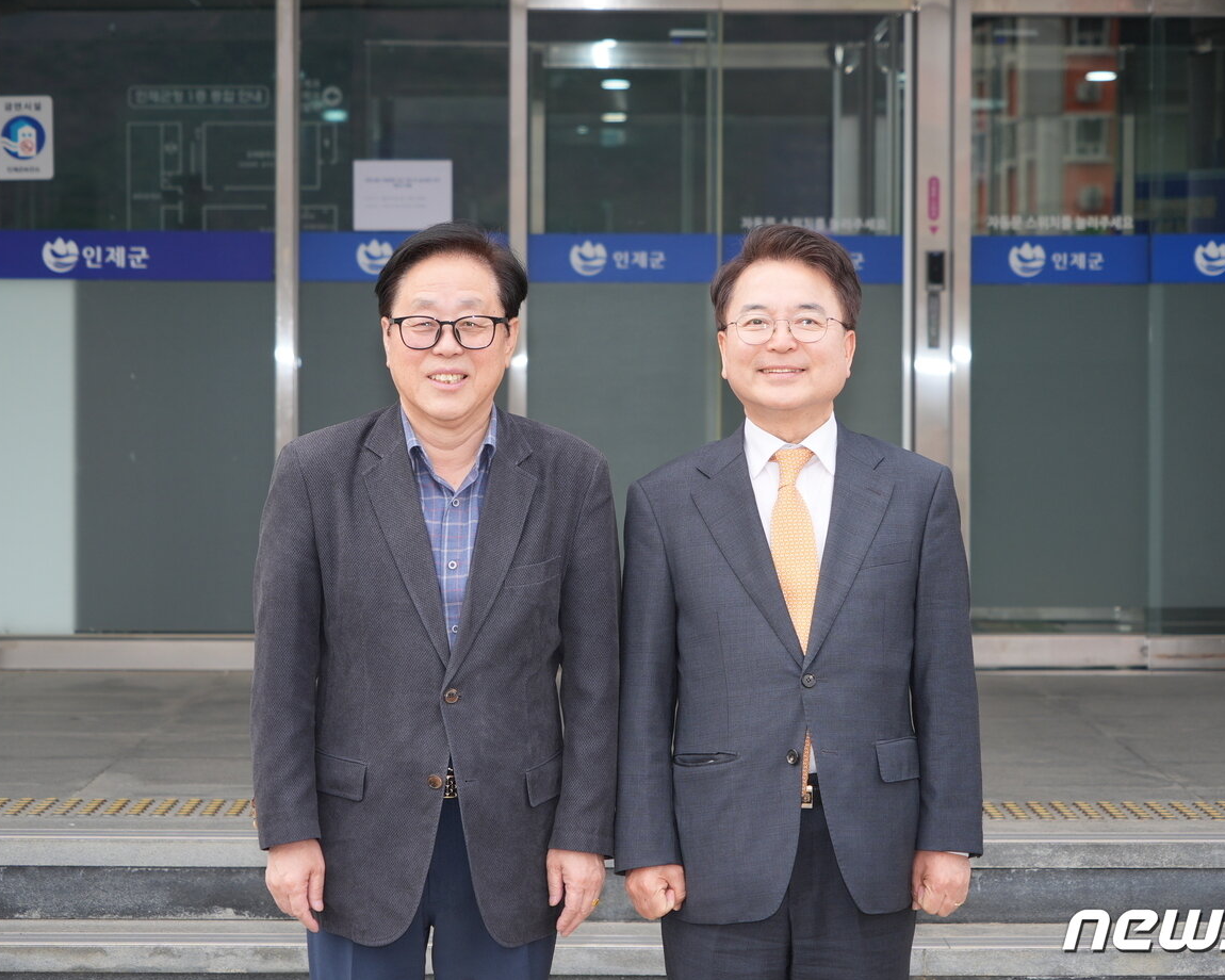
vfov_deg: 15.9
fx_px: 3517
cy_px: 492
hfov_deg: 19.8
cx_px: 628
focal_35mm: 97
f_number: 5.6
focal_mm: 85
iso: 250
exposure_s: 1/250
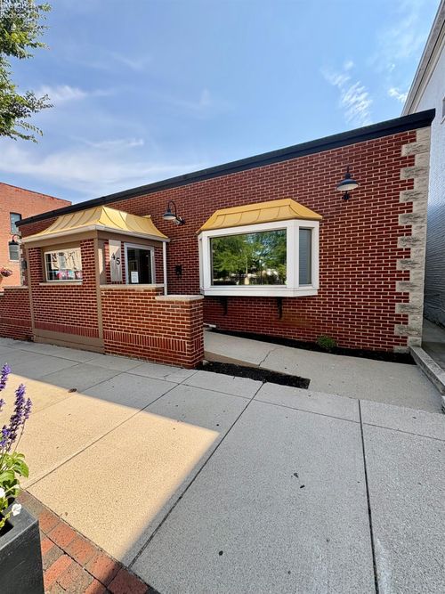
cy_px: 297
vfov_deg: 102.1
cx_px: 222
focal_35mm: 14
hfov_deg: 85.7
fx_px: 240
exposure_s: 1/518
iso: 64
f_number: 2.2
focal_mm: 2.22
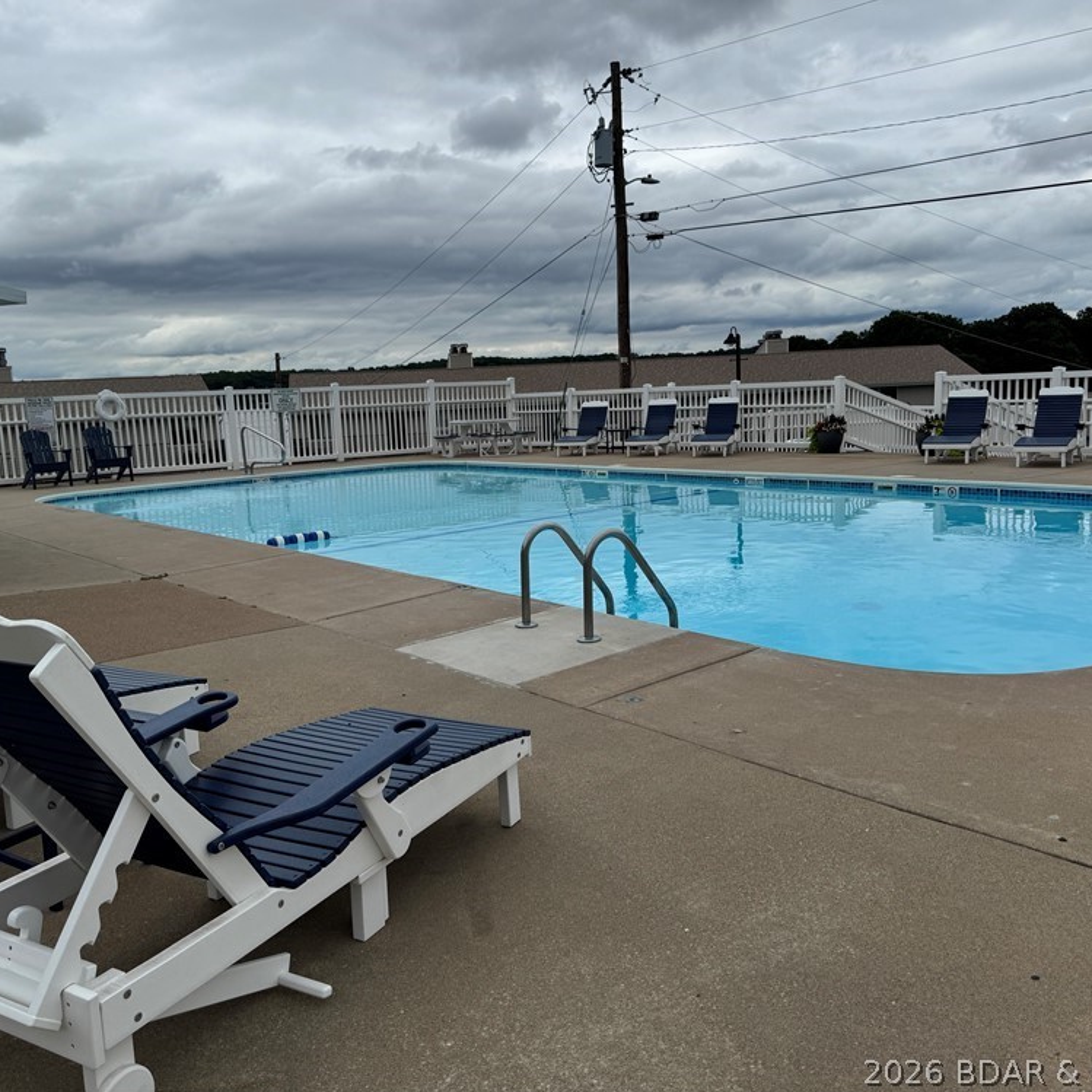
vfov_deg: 55.6
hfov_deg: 55.6
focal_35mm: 29
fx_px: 1035
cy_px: 537
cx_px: 513
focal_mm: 6.76
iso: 80
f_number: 1.78
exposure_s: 1/4049
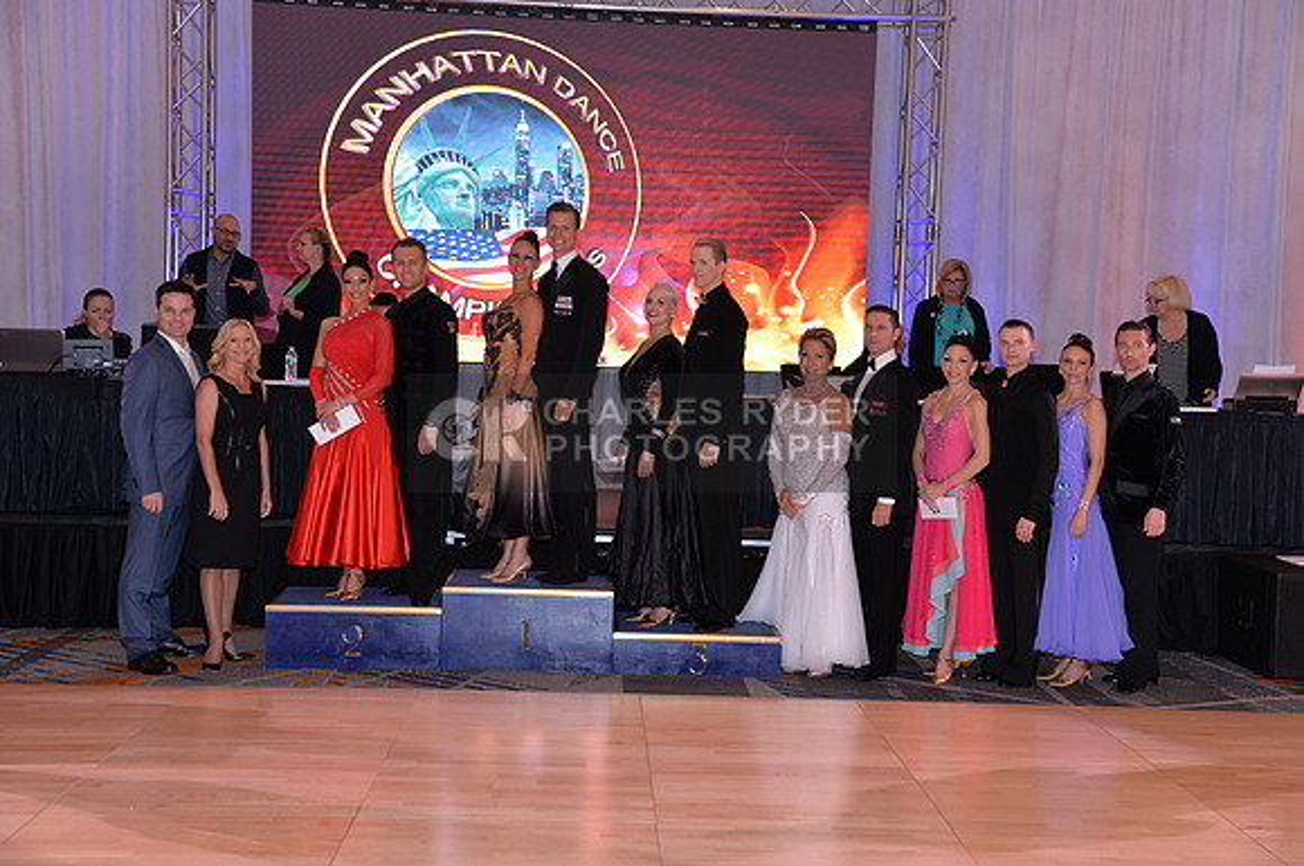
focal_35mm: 46
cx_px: 652
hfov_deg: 42.8
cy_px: 433
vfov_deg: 29.2
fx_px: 1664
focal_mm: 46
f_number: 5
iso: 1600
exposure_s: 1/250
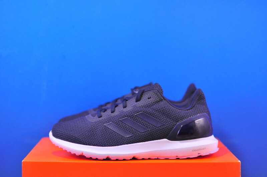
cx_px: 134
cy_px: 88
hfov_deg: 27.0
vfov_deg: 18.1
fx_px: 555
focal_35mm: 75
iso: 250
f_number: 2
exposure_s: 1/320
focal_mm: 50
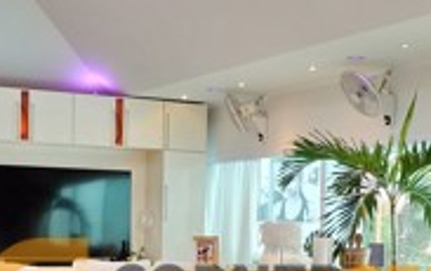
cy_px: 302
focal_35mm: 80
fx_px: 941
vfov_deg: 15.9
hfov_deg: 25.7
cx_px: 259
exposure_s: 1/30
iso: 200
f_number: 3.5
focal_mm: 16
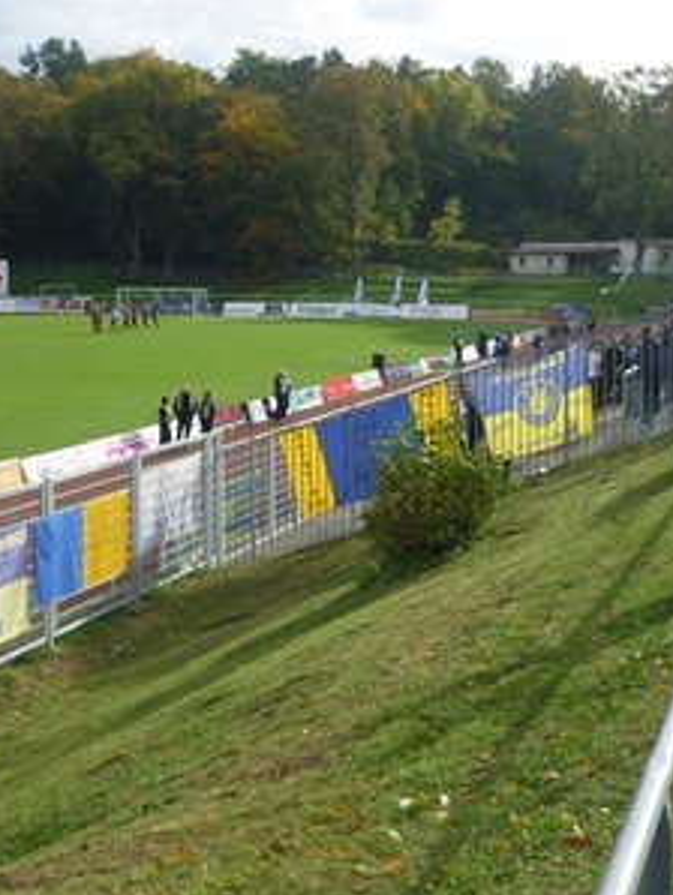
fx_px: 1527
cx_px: 239
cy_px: 469
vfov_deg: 32.7
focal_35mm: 59
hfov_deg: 24.8
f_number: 2.8
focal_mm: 5.5
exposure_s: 1/640
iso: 80
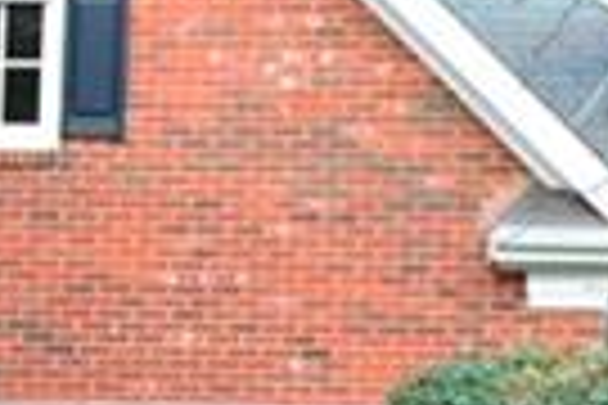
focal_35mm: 273
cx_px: -914
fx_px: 4610
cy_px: 677
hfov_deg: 7.1
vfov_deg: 5.0
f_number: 3.5
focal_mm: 36
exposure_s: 1/50
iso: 100
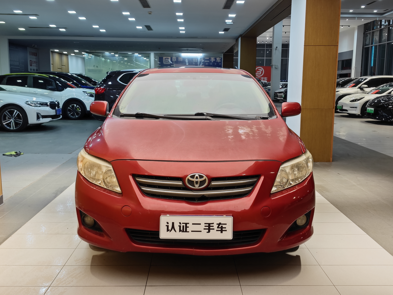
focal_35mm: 35
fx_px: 397
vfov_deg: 40.7
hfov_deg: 52.6
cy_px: 148
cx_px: 196
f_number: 1.9
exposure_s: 1/100
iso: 200
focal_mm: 8.7
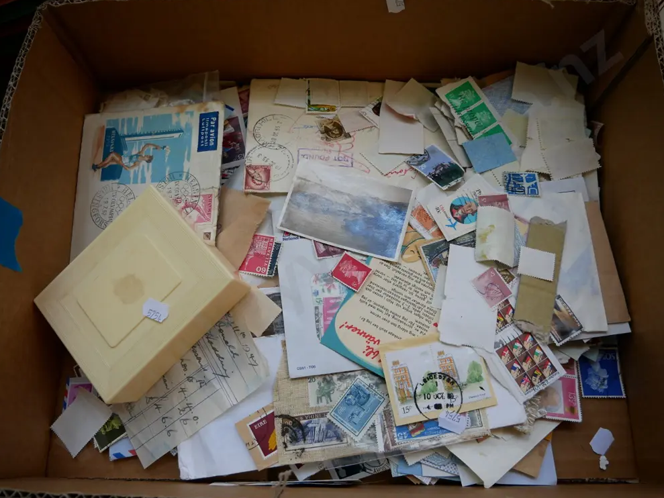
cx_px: 338
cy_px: 249
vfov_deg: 48.2
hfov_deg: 61.6
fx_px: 556
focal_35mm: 29
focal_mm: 14
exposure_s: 1/60
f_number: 4
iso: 320
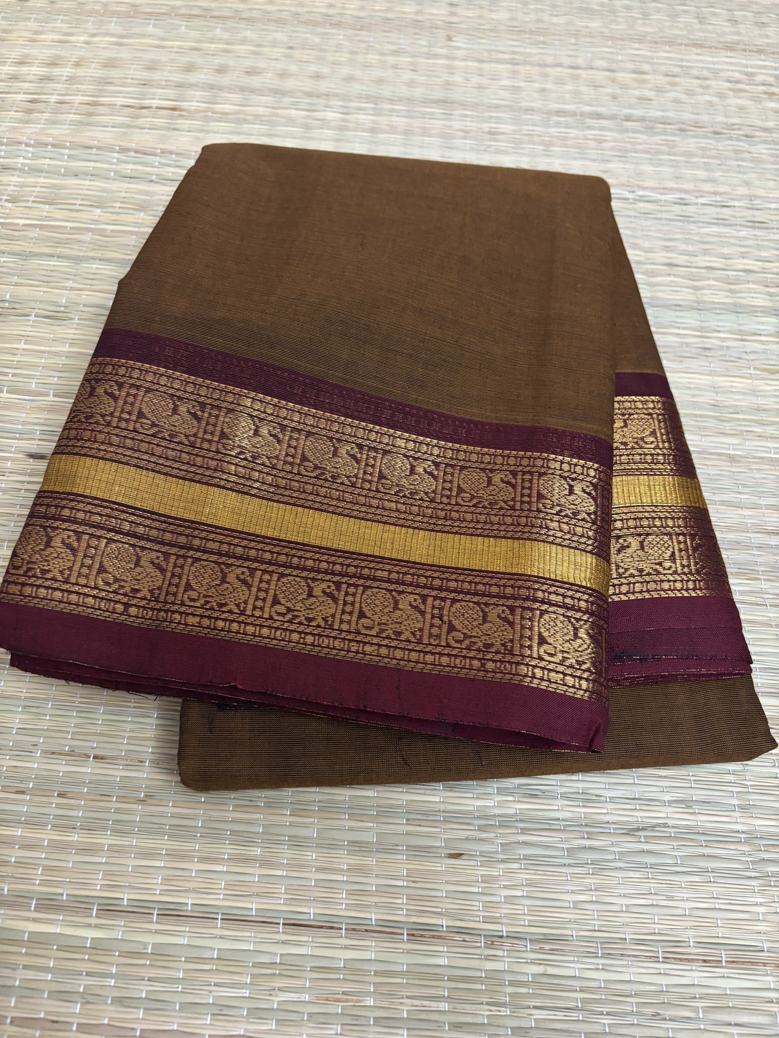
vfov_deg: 67.3
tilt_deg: -58.2
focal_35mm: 26
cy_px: 519
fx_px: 780
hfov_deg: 53.1
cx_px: 390
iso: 400
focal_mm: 5.96
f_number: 1.6
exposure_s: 1/33
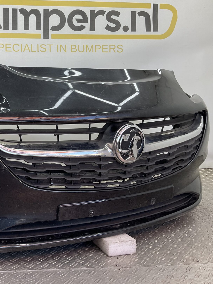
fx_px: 377
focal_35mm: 46
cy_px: 135
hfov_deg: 29.9
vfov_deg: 41.2
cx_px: 13
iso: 20
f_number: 1.8
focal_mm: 3
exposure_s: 1/100
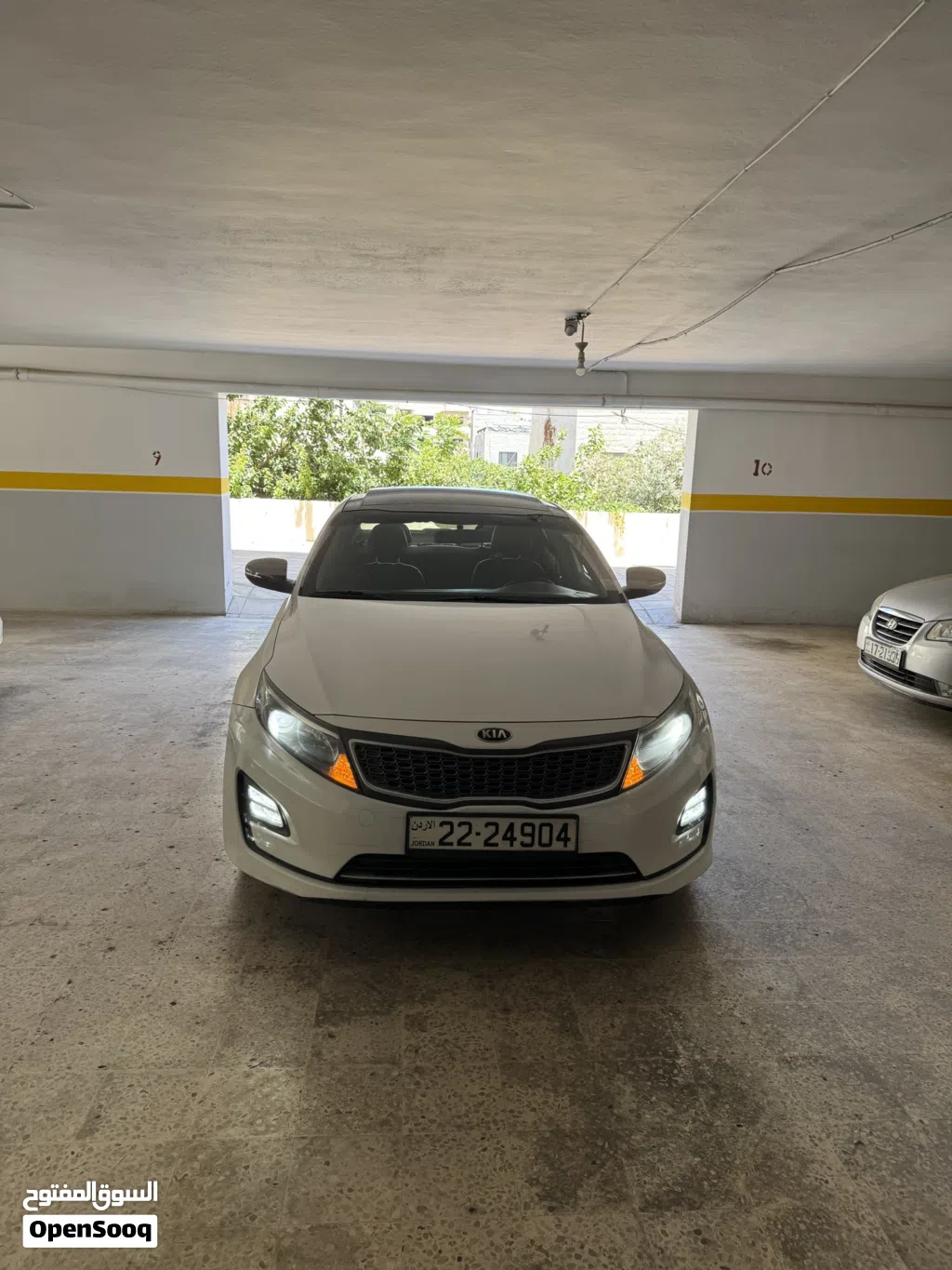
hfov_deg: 56.8
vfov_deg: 71.6
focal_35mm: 24
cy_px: 635
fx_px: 880
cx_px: 476
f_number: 1.78
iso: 64
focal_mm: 6.76
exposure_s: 1/178
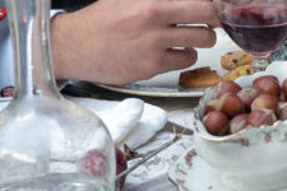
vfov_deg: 7.3
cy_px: -169
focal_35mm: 182
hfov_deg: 11.0
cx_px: 393
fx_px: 1451
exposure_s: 1/500
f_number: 2.8
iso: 800
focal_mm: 26.6
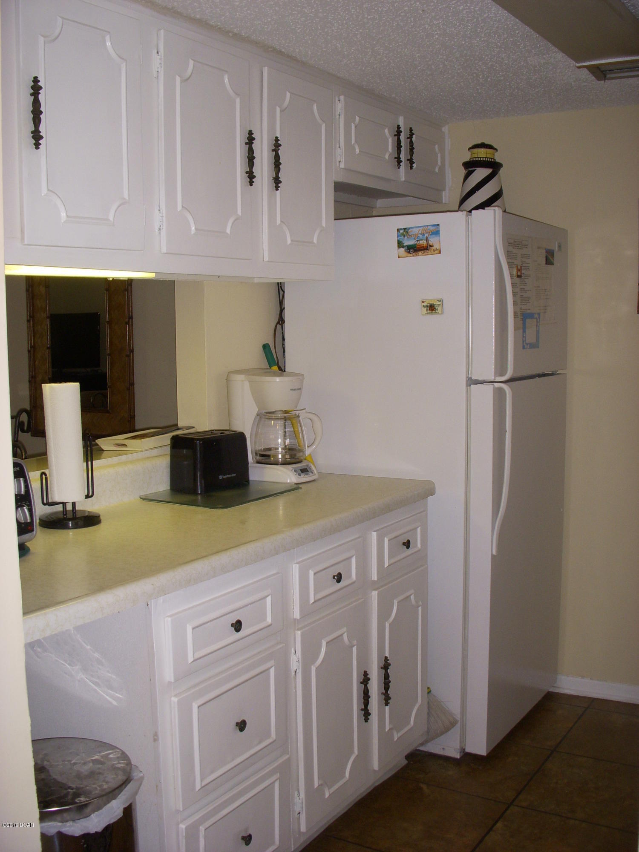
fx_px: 935
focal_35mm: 38
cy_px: 426
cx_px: 320
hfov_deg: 37.7
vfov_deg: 49.0
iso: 100
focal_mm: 6.3
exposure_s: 1/30
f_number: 3.3
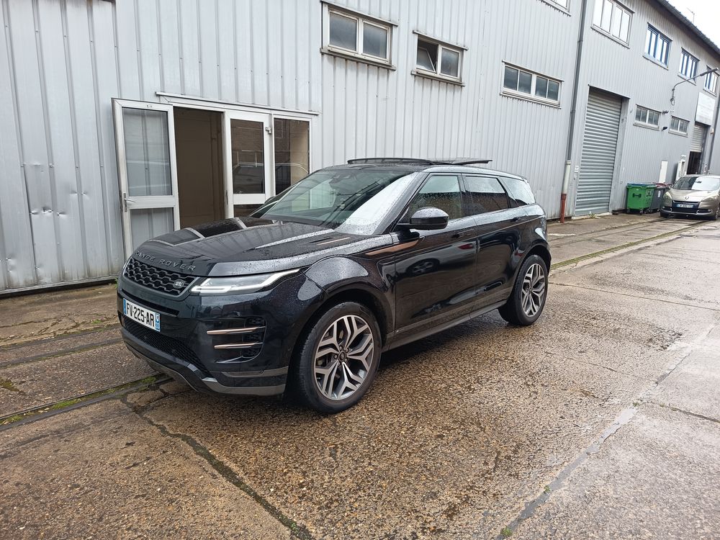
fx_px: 499
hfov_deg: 71.6
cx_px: 360
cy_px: 270
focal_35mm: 24
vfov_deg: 56.8
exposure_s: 1/100
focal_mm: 5.24
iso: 125
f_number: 1.7
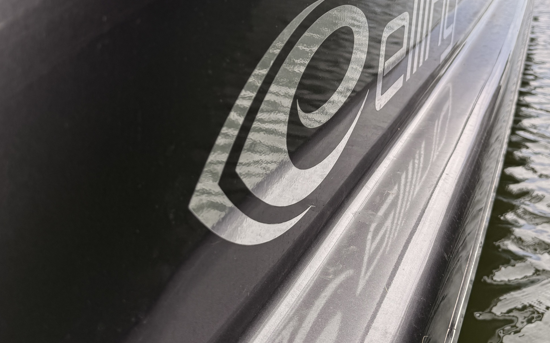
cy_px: 36
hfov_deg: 45.0
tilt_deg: -9.0
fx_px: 659
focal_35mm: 44
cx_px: 329
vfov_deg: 28.1
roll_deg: +0.1
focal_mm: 6.76
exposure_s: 1/912
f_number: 1.78
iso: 80
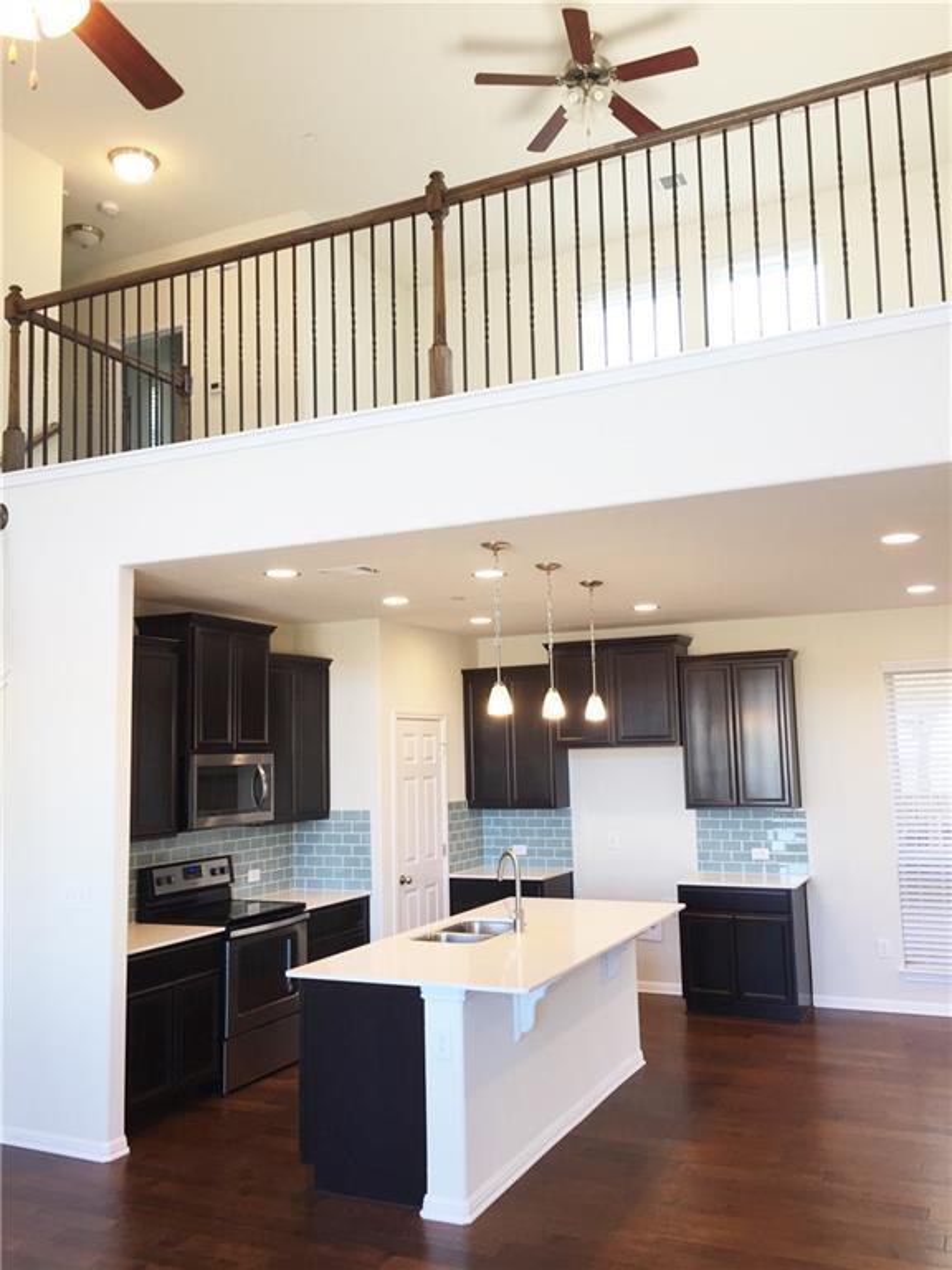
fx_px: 1063
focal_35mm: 29
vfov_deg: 61.7
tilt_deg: +6.4
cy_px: 635
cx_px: 476
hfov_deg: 48.2
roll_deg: +1.9
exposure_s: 1/40
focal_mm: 4.15
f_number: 2.2
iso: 40
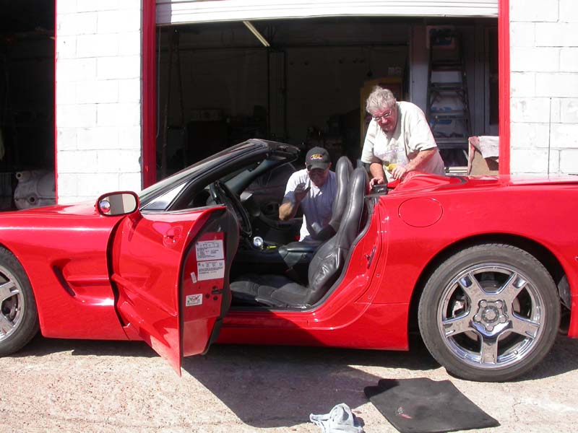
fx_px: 635
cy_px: 216
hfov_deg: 49.0
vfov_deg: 37.7
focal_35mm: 38
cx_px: 289
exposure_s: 1/260
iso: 100
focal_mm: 7.85
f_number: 6.7
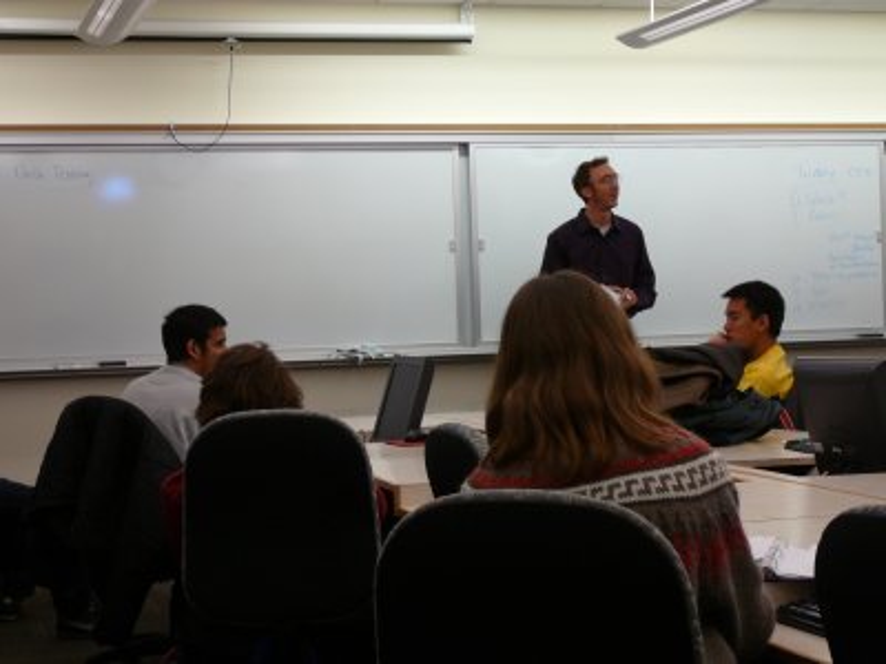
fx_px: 1817
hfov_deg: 27.4
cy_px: 332
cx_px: 443
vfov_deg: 20.7
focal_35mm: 71
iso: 100
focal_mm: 10.5
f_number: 3.7
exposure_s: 1/30
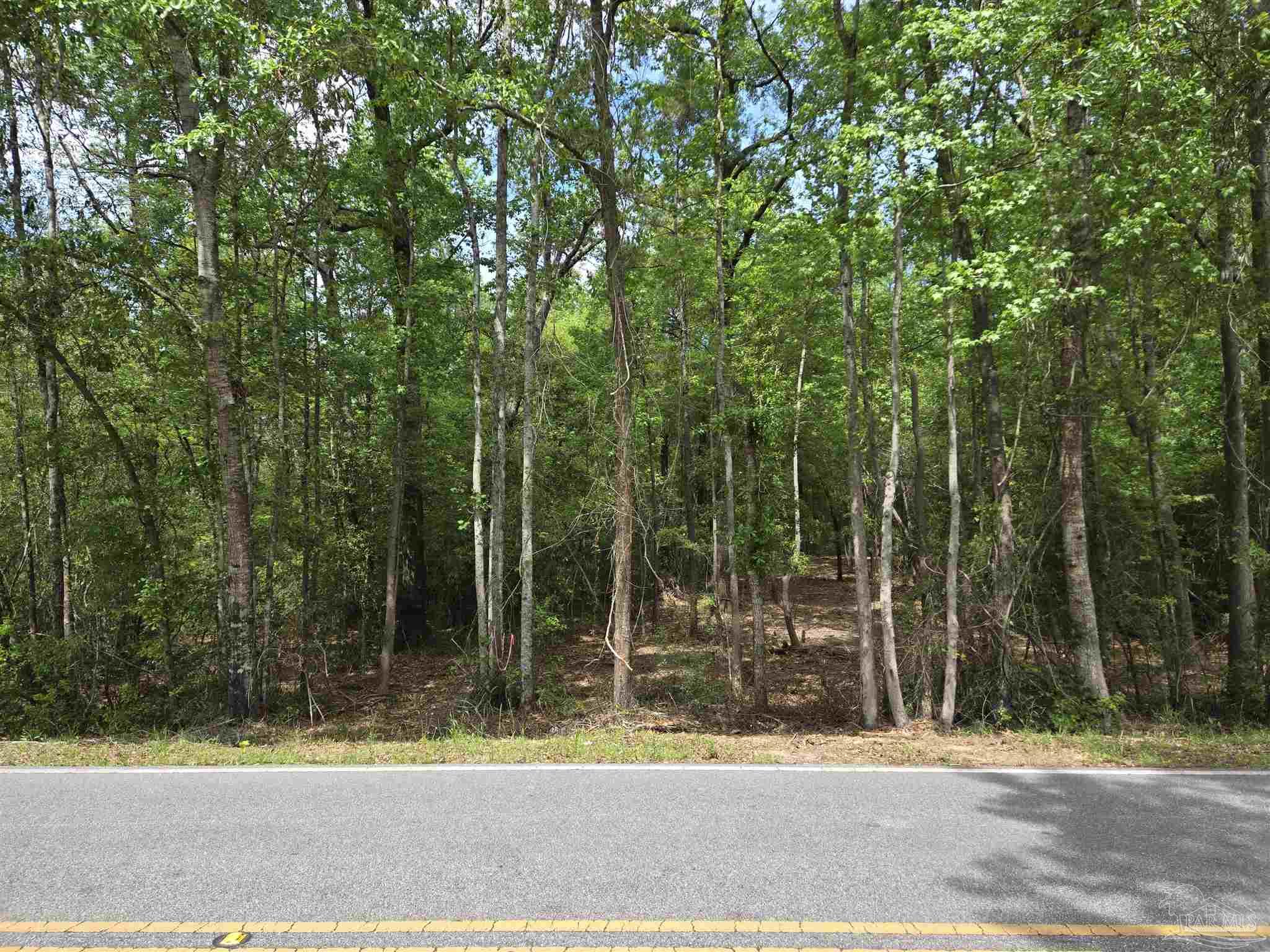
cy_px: 476
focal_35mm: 23
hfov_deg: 73.9
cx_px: 635
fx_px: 844
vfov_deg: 58.9
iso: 25
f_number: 1.8
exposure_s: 1/483
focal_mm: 5.4
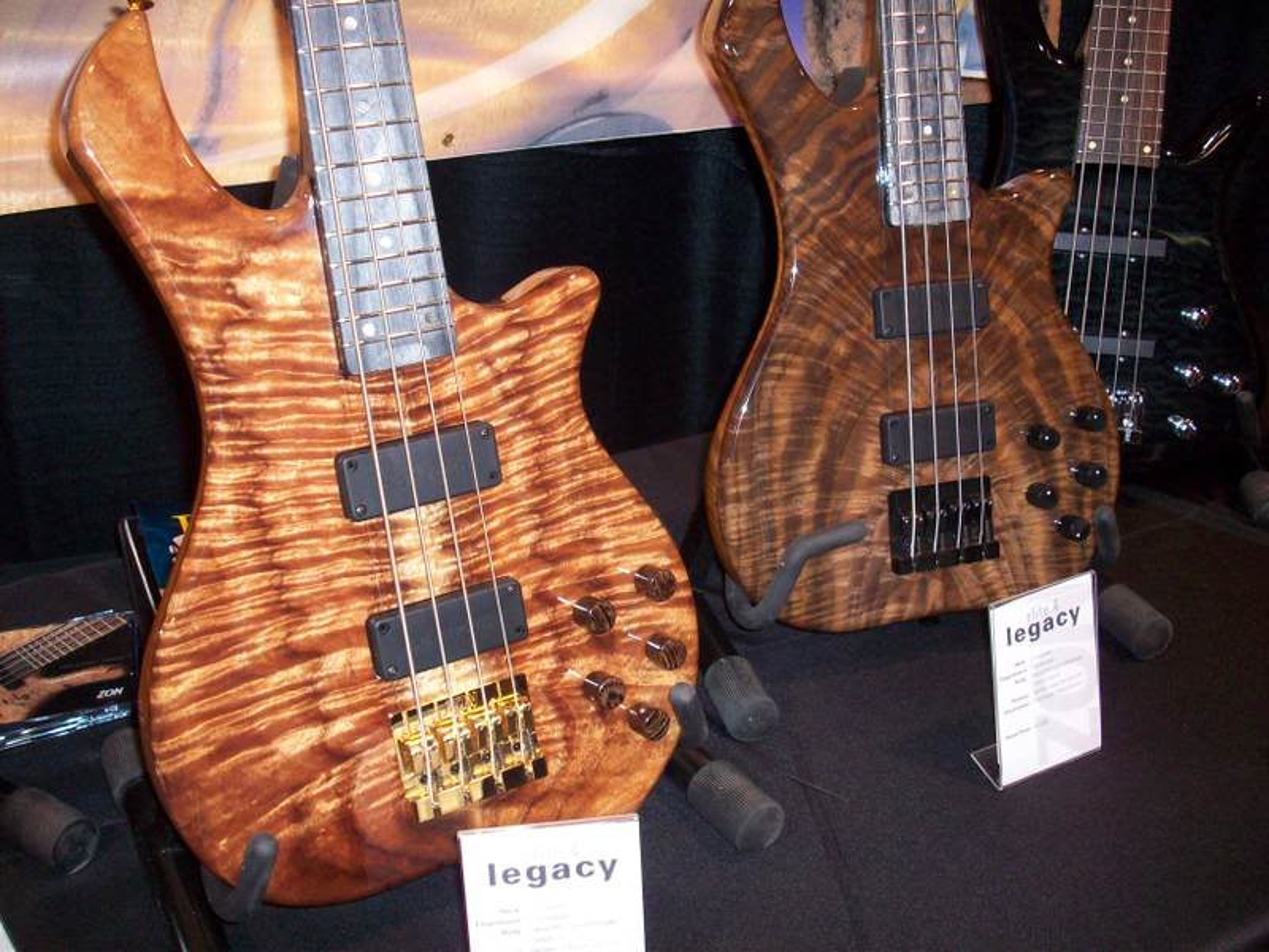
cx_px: 634
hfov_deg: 50.1
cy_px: 476
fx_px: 1356
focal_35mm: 37
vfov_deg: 38.7
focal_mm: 6.2
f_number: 2.8
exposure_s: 1/45
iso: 160
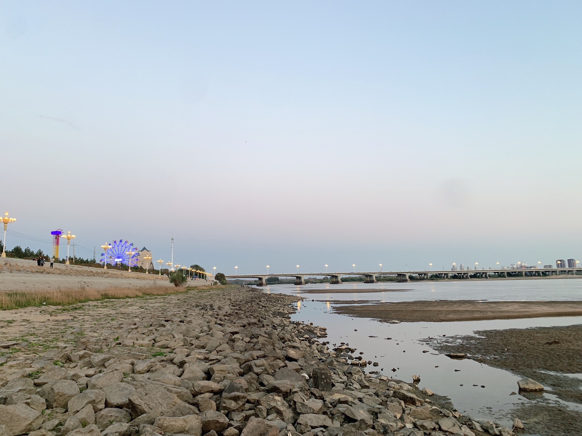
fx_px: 437
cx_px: 291
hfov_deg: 67.3
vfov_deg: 53.1
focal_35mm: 26
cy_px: 218
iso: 100
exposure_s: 1/60
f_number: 1.8
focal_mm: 4.25
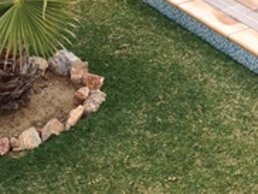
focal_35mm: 123
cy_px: -68
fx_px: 918
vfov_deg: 11.7
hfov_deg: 15.0
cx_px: 369
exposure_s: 1/214
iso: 50
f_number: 2.4
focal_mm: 4.28
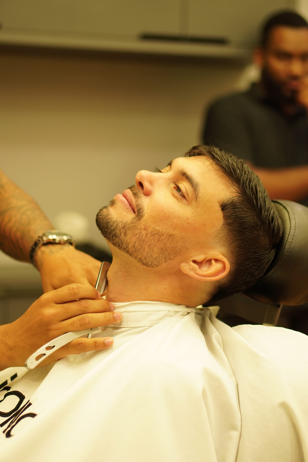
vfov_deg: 27.0
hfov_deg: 18.2
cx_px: 154
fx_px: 962
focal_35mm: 75
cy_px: 231
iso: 400
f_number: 2
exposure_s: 1/125
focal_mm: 50
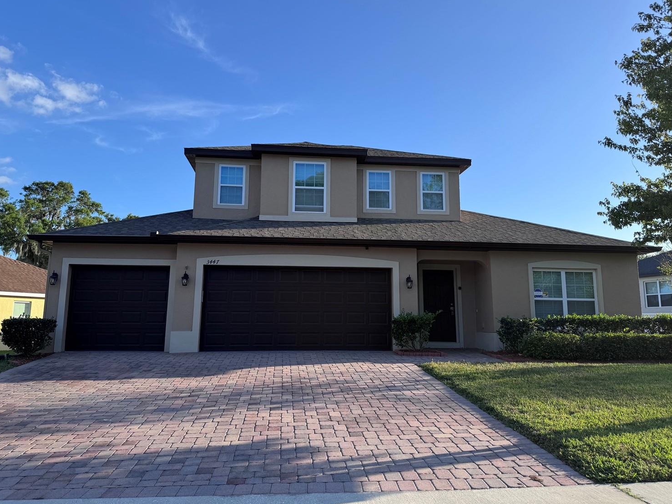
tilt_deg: +10.1
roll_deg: -0.6
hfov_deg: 67.3
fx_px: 505
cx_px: 339
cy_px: 233
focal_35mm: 26
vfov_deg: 53.0
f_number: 1.78
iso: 80
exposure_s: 1/2506
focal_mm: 6.76
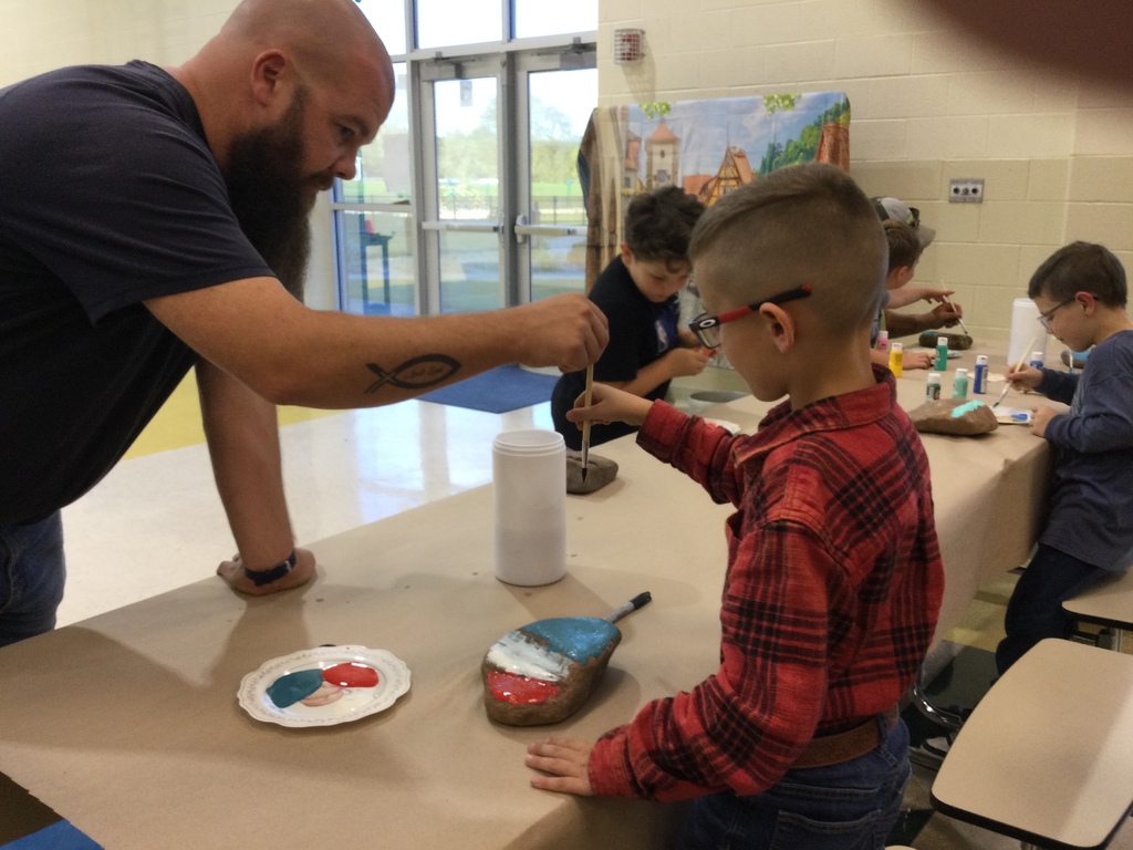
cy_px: 425
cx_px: 566
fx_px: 1015
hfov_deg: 58.4
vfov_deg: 45.4
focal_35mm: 31
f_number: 2.4
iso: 50
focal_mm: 3.3
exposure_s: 1/30
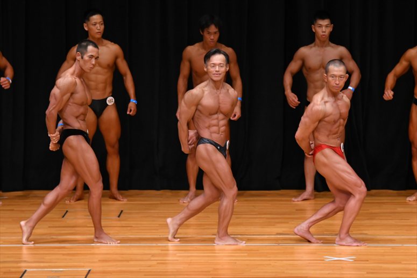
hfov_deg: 8.1
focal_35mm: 255
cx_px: 208
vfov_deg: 5.4
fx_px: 2952
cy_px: 139
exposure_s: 1/400
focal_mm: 170
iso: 3200
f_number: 5.6
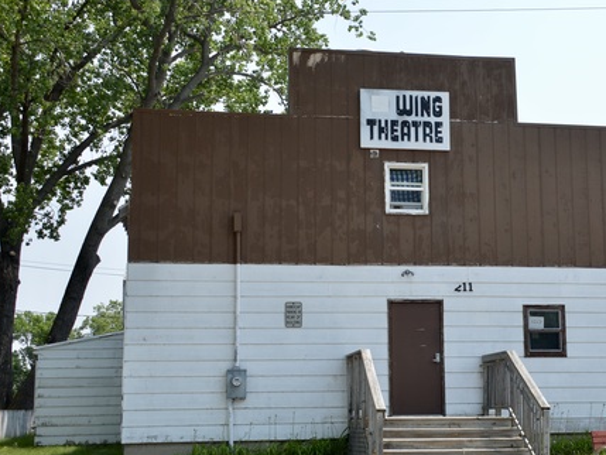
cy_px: 262
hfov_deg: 35.3
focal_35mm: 54
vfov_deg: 27.2
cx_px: 408
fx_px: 941
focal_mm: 25
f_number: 7.1
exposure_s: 1/200
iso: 100
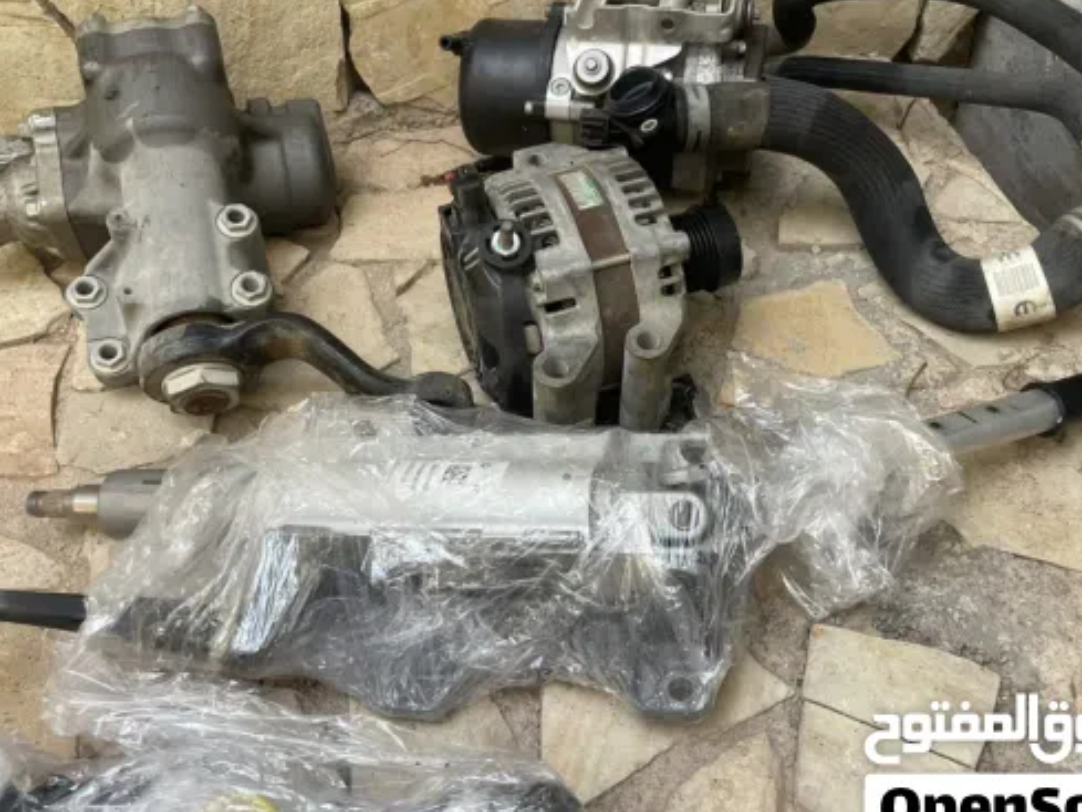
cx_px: 531
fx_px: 1063
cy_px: 374
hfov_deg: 53.9
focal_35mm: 34
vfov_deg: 41.8
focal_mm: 4.2
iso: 125
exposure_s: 1/121
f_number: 1.6
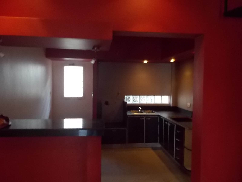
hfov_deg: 61.7
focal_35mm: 29
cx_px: 121
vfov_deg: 48.2
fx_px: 203
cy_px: 91
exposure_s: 1/6
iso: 400
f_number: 3.3
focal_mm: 4.1
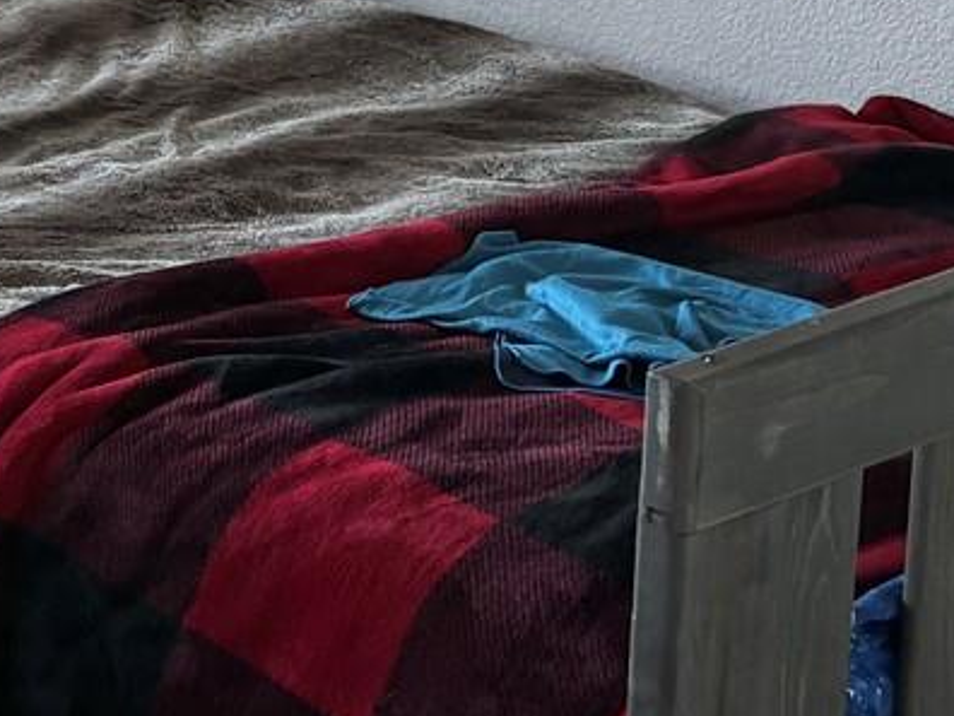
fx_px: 2894
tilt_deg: -13.3
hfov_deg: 16.5
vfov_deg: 13.5
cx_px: -614
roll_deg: +3.5
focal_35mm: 105
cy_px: -248
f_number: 1.6
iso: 125
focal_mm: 5.96
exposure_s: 1/121
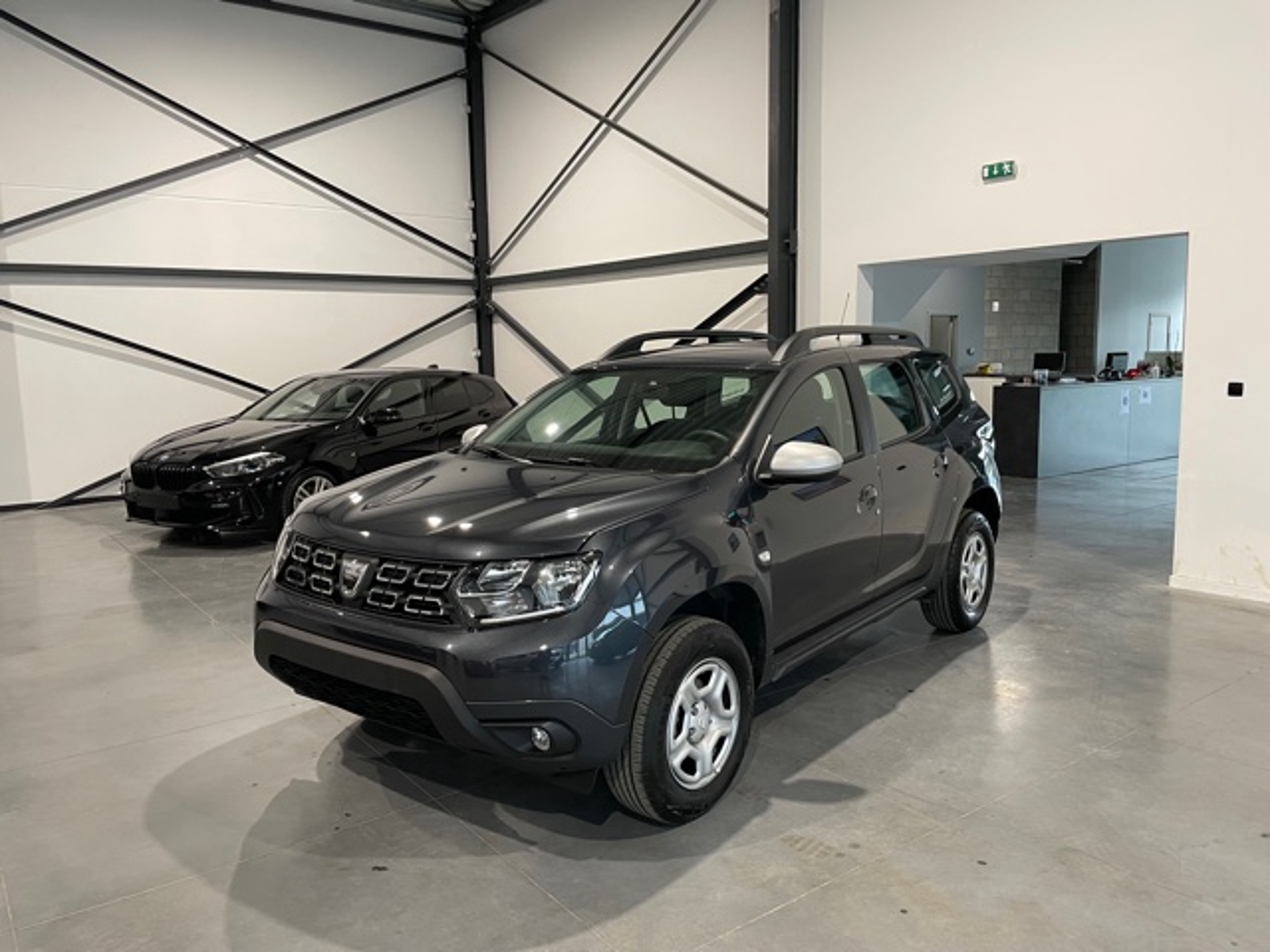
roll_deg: +1.6
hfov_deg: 67.3
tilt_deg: -7.5
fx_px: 954
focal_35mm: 26
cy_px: 476
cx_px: 635
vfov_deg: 53.1
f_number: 1.6
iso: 100
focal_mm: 4.2
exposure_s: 1/50
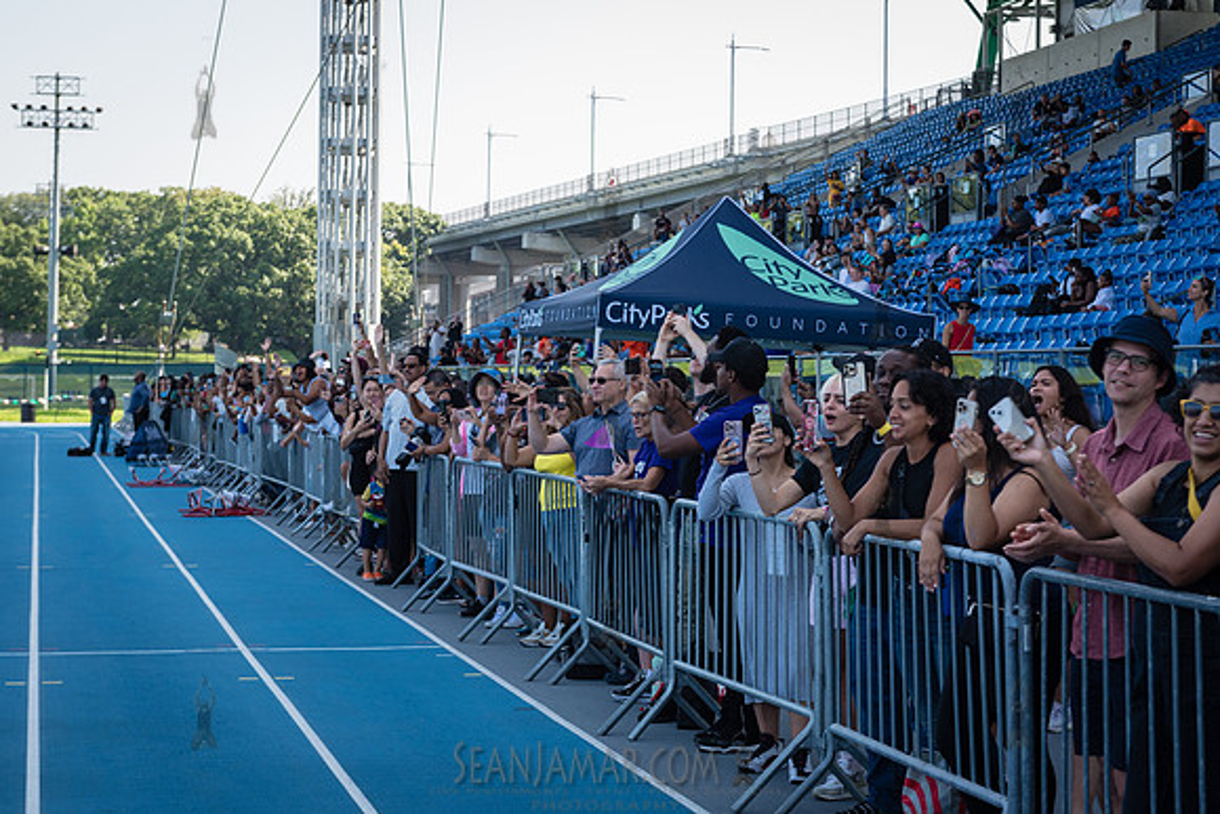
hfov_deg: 26.6
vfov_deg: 17.9
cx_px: 610
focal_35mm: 76
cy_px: 407
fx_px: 2582
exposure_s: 1/500
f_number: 5.6
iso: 400
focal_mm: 70
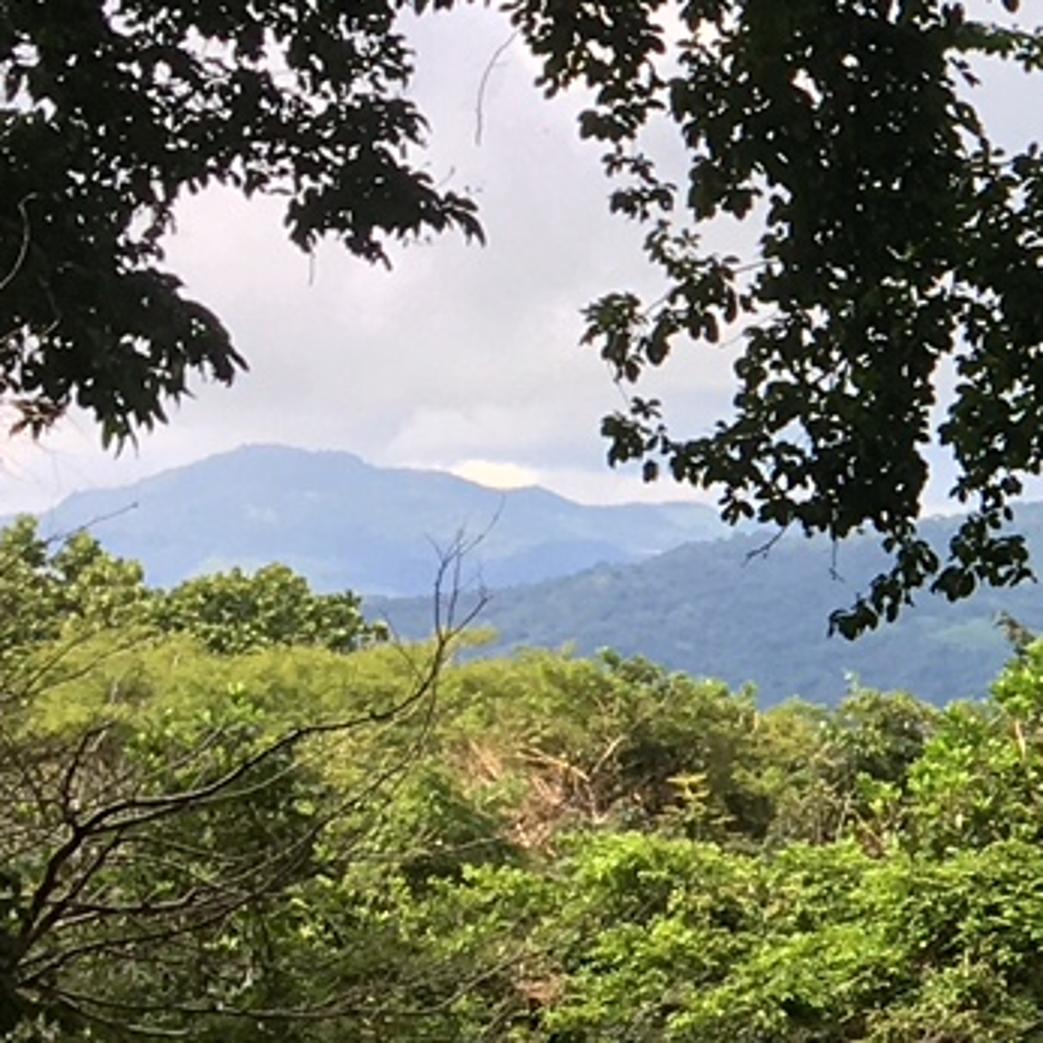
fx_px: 5079
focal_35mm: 149
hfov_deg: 10.4
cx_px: 2338
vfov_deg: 11.7
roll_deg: +1.6
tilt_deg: +1.3
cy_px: 568
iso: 25
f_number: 2.2
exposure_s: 1/630
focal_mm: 4.15
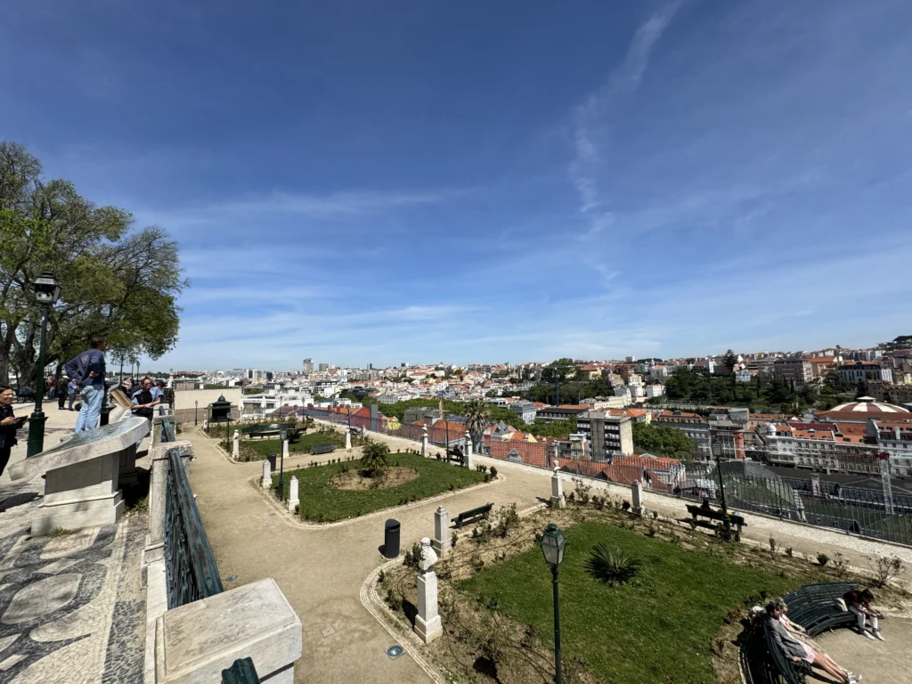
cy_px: 342
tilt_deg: +5.7
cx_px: 456
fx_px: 369
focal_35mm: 14
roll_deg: +1.9
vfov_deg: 85.7
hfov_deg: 102.1
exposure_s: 1/3546
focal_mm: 2.22
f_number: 2.2
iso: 50
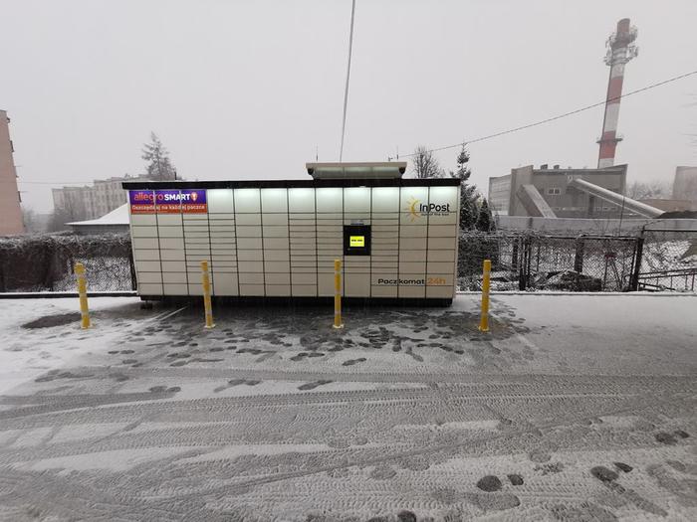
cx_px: 348
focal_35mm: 16
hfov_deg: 94.5
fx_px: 322
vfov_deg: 78.1
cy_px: 261
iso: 200
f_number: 2.2
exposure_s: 1/50
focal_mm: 2.35
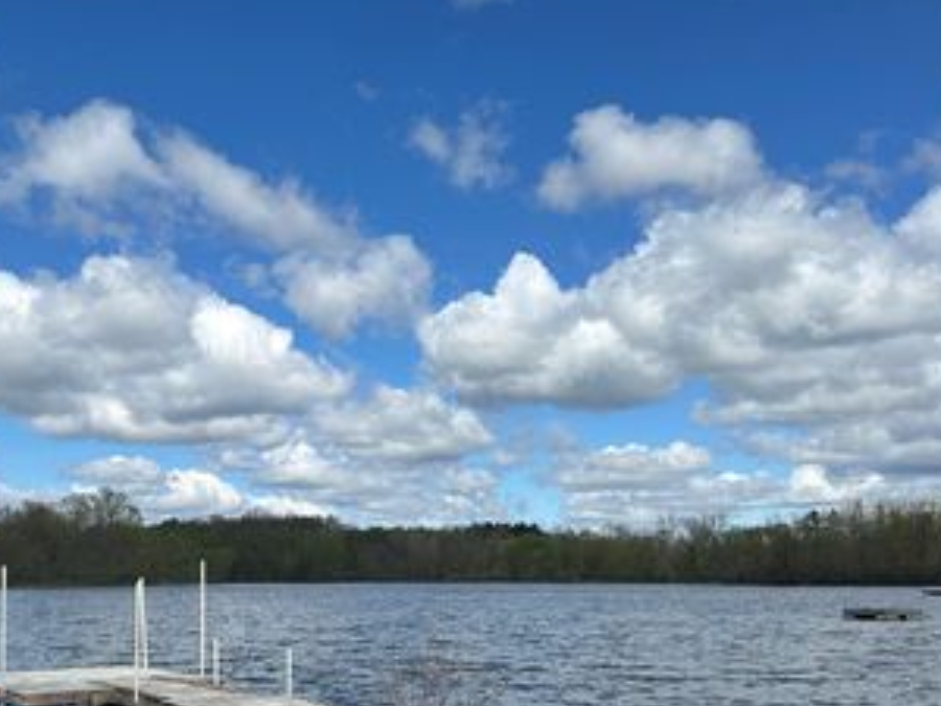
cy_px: 500
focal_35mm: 40
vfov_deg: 35.4
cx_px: 339
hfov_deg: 46.3
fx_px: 1087
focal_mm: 6.86
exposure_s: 1/6623
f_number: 1.78
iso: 80
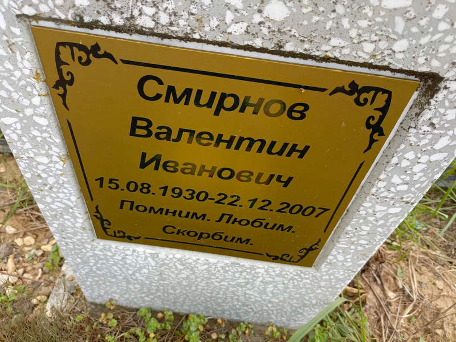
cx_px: 228
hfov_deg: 69.4
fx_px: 329
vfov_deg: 54.9
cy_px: 171
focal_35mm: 25
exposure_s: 1/166
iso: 112
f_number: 1.69
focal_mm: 4.76
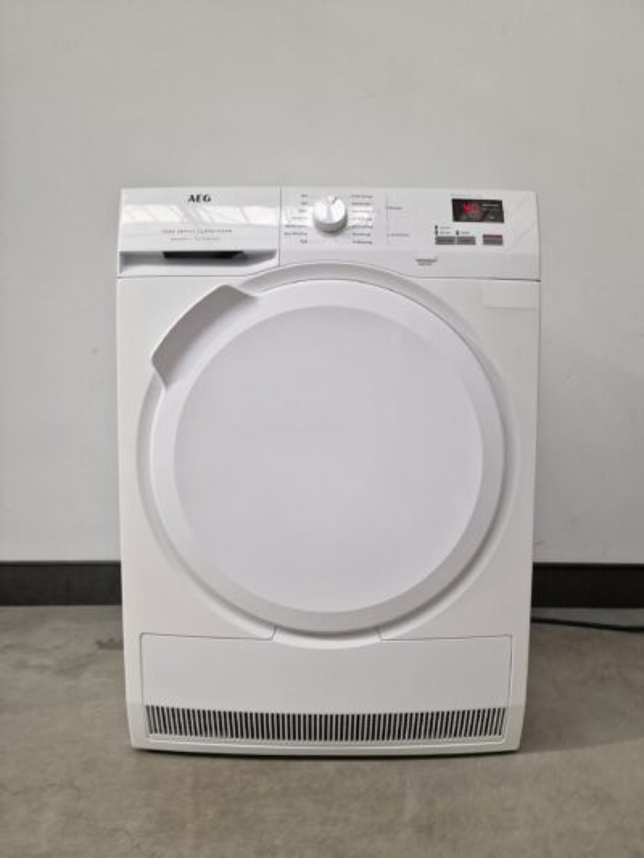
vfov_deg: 73.9
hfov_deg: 58.9
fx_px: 570
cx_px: 322
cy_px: 429
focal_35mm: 23
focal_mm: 6.4
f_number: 1.8
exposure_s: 1/100
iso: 80
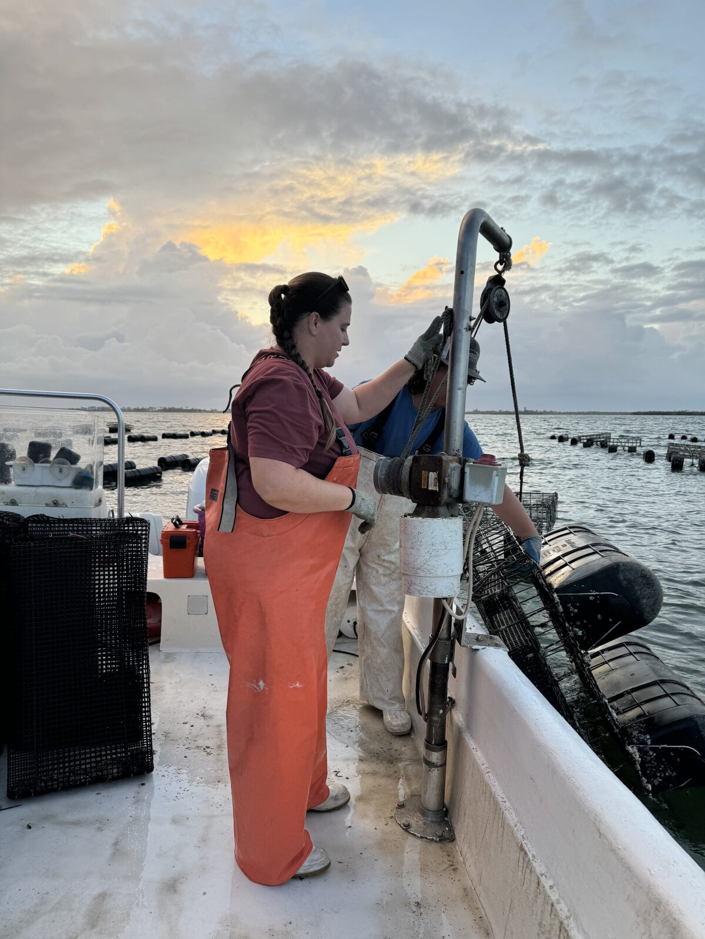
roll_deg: -1.9
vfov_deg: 71.6
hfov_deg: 56.8
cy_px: 470
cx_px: 352
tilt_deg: -5.2
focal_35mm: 24
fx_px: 652
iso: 64
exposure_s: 1/257
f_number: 1.78
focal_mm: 6.76
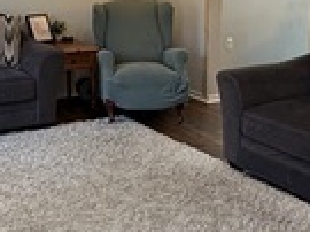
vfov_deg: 21.1
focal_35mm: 69
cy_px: 64
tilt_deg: -10.5
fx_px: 617
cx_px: 102
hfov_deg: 28.0
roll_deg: -0.1
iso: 160
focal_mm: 2.22
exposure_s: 1/120
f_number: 2.2
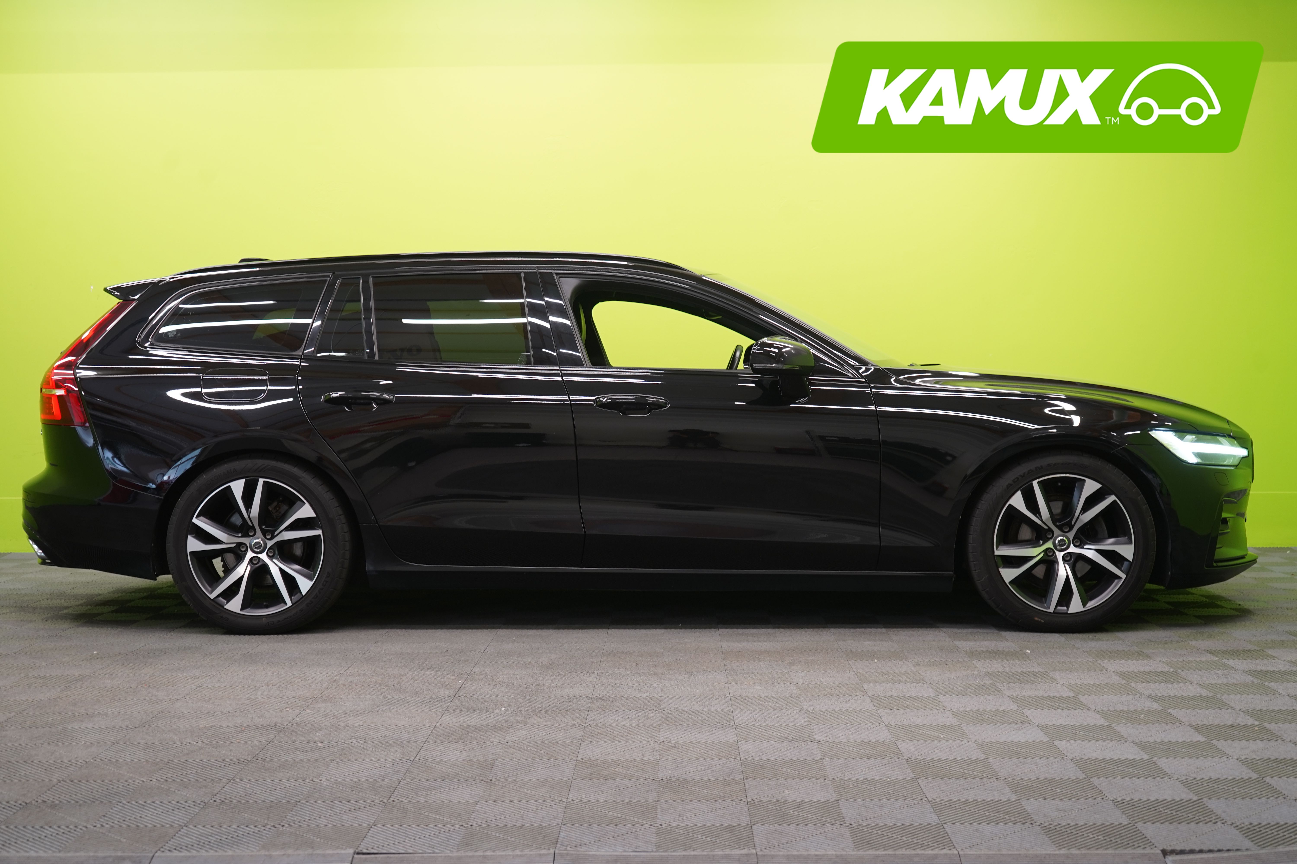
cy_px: 432
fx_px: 1657
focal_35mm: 46
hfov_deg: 42.7
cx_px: 648
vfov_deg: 29.2
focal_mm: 46
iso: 400
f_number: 5
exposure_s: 1/25
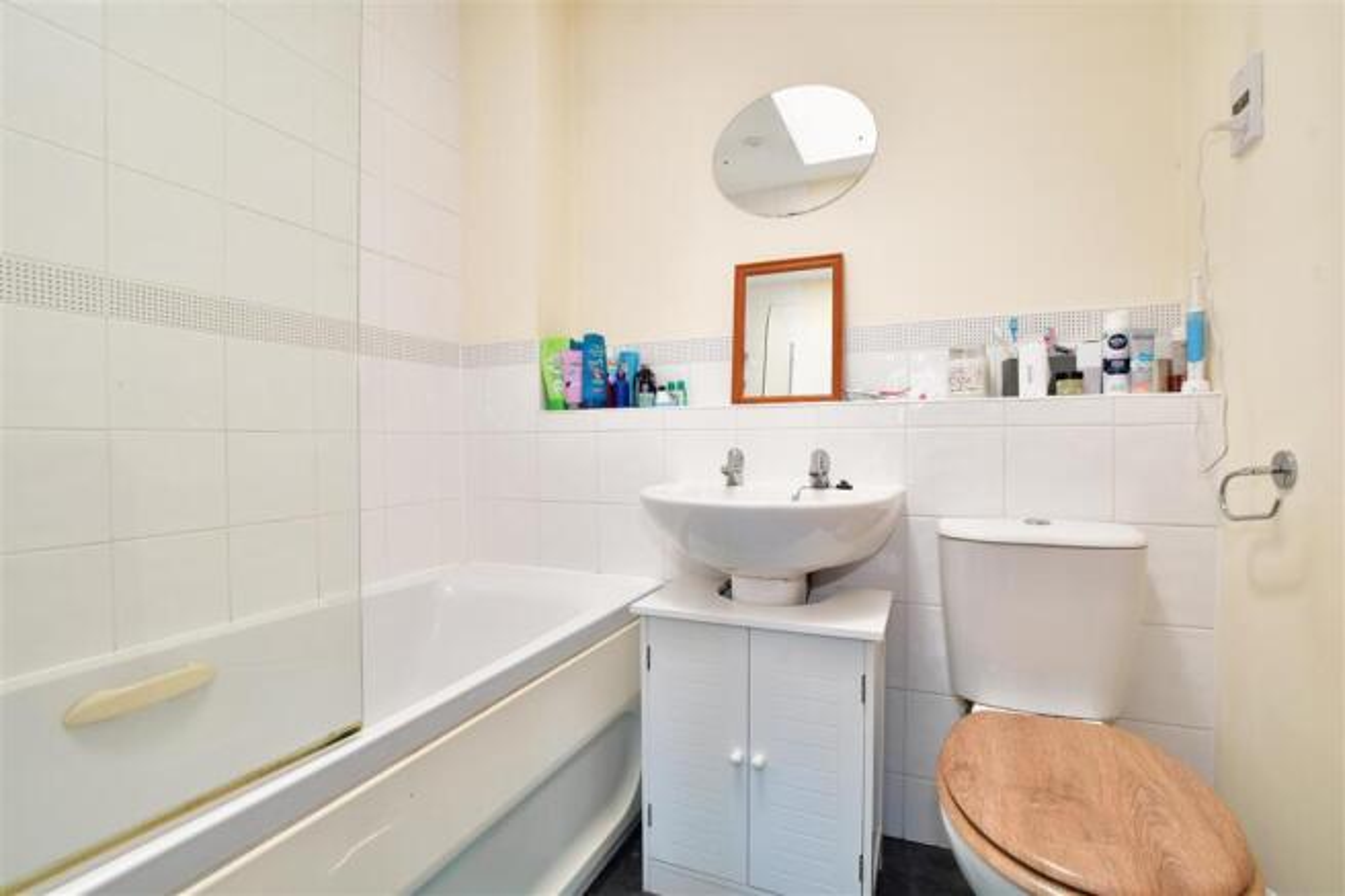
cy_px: 448
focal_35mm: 15
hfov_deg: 100.4
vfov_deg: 77.3
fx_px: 560
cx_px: 672
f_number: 8
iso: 200
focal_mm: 10
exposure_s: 1/3
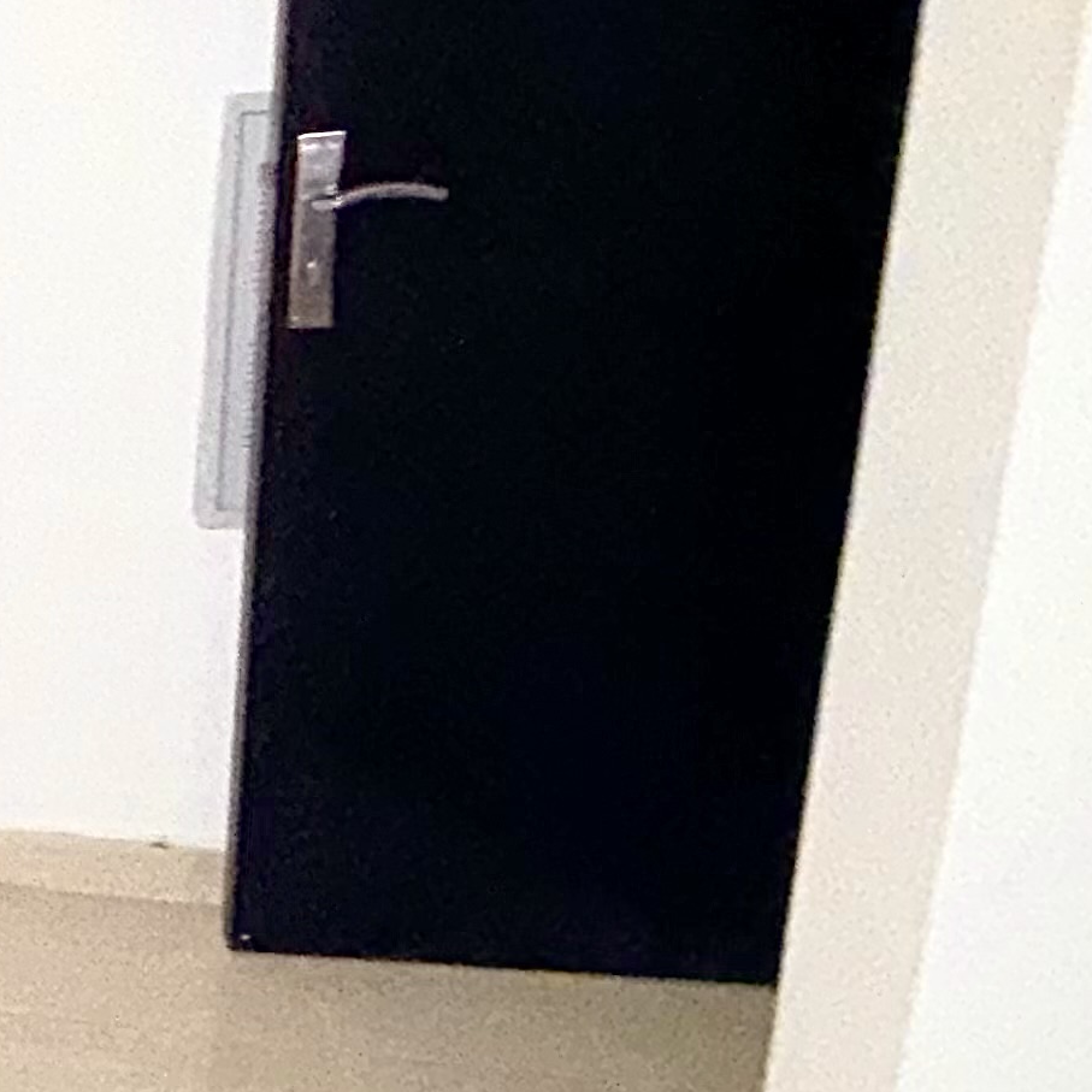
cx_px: -997
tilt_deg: -14.3
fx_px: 1963
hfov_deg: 19.9
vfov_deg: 31.1
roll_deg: +6.1
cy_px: 498
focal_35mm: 55
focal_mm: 2.22
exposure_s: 1/18
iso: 200
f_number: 2.2
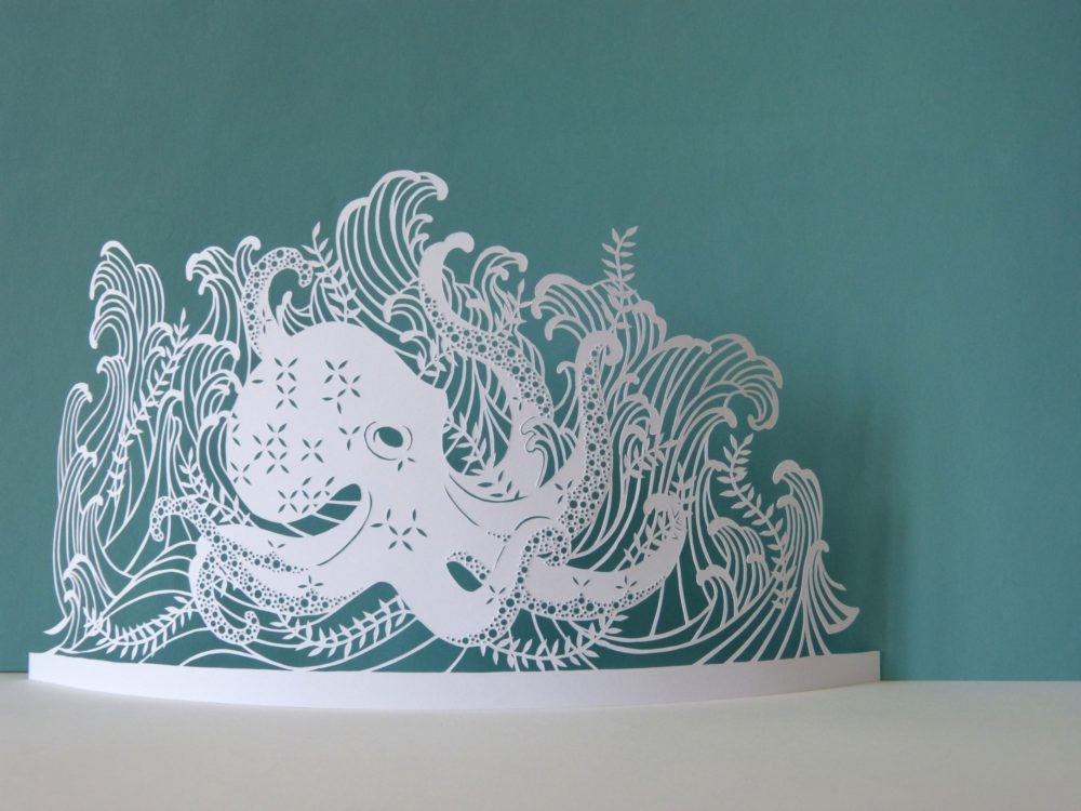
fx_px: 1374
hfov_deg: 42.9
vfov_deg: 32.9
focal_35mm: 44
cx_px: 540
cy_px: 406
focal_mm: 7.8
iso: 160
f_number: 3.2
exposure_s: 1/60
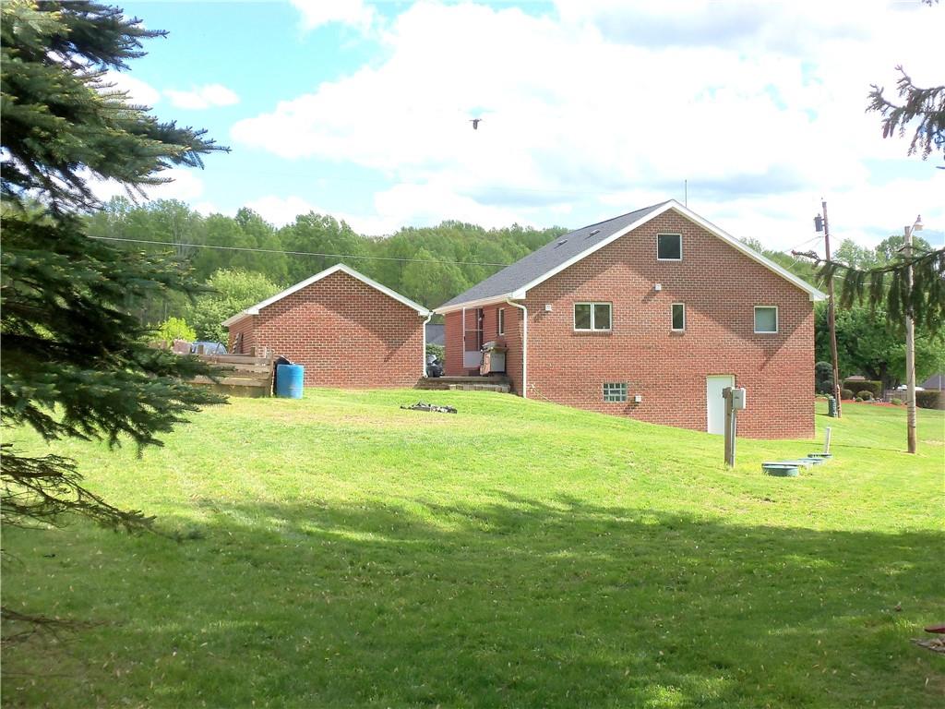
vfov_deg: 30.3
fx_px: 1310
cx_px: 472
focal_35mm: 48
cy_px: 354
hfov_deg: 39.7
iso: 64
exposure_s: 1/500
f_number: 3.8
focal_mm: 8.7
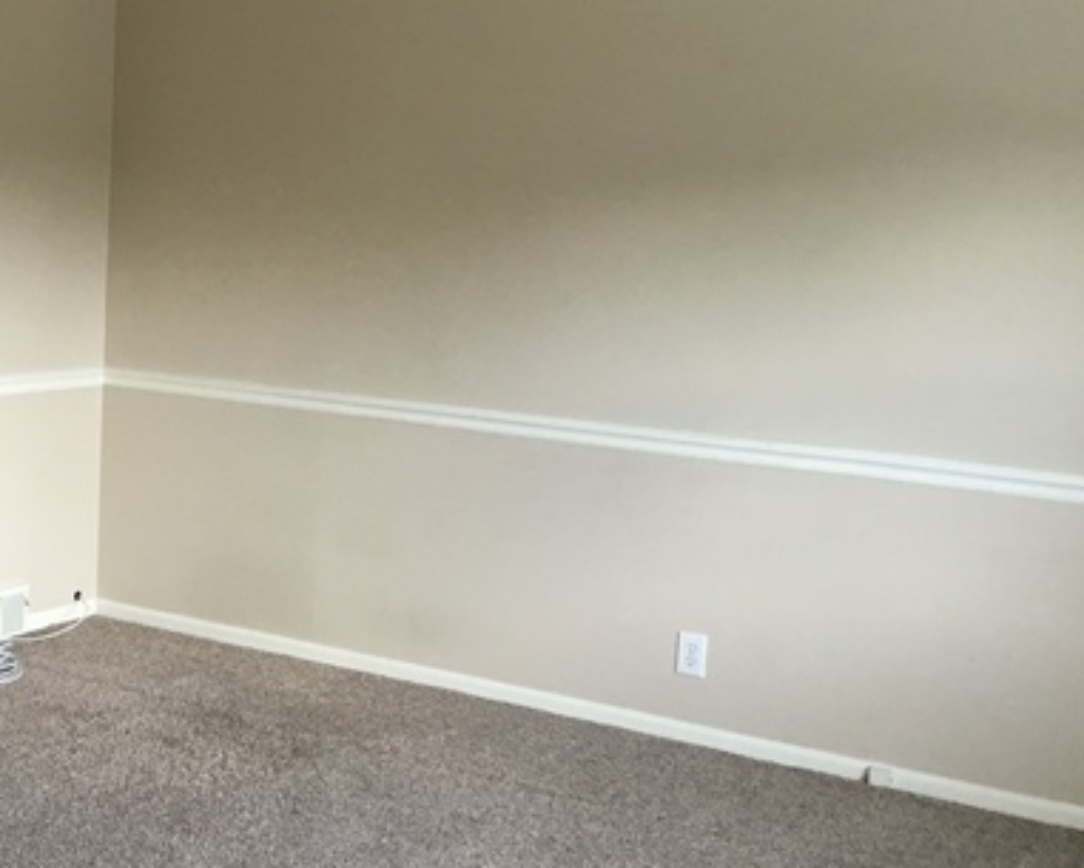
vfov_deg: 28.6
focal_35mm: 53
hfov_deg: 34.2
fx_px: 1701
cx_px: 209
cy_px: 498
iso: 80
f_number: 2.4
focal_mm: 3.3
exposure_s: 1/30
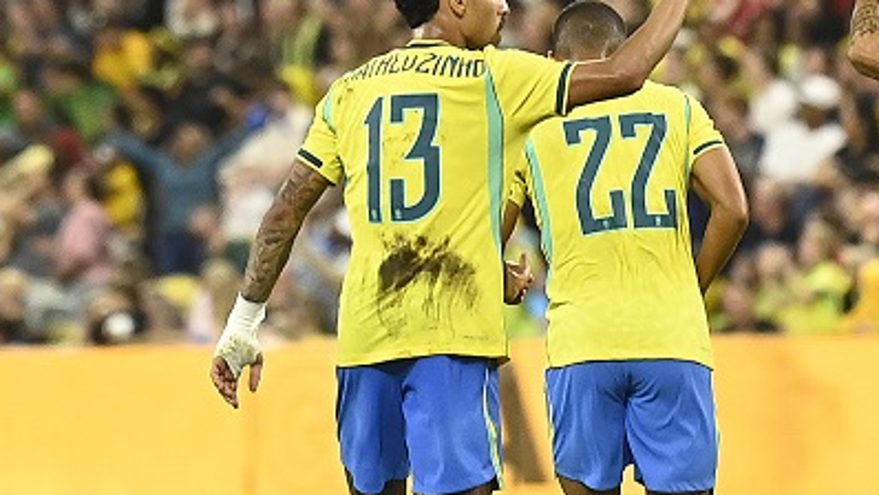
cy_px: -407
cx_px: 379
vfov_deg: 1.4
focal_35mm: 860
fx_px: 20047
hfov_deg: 2.5
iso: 3200
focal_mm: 200
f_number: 2.8
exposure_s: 1/2000
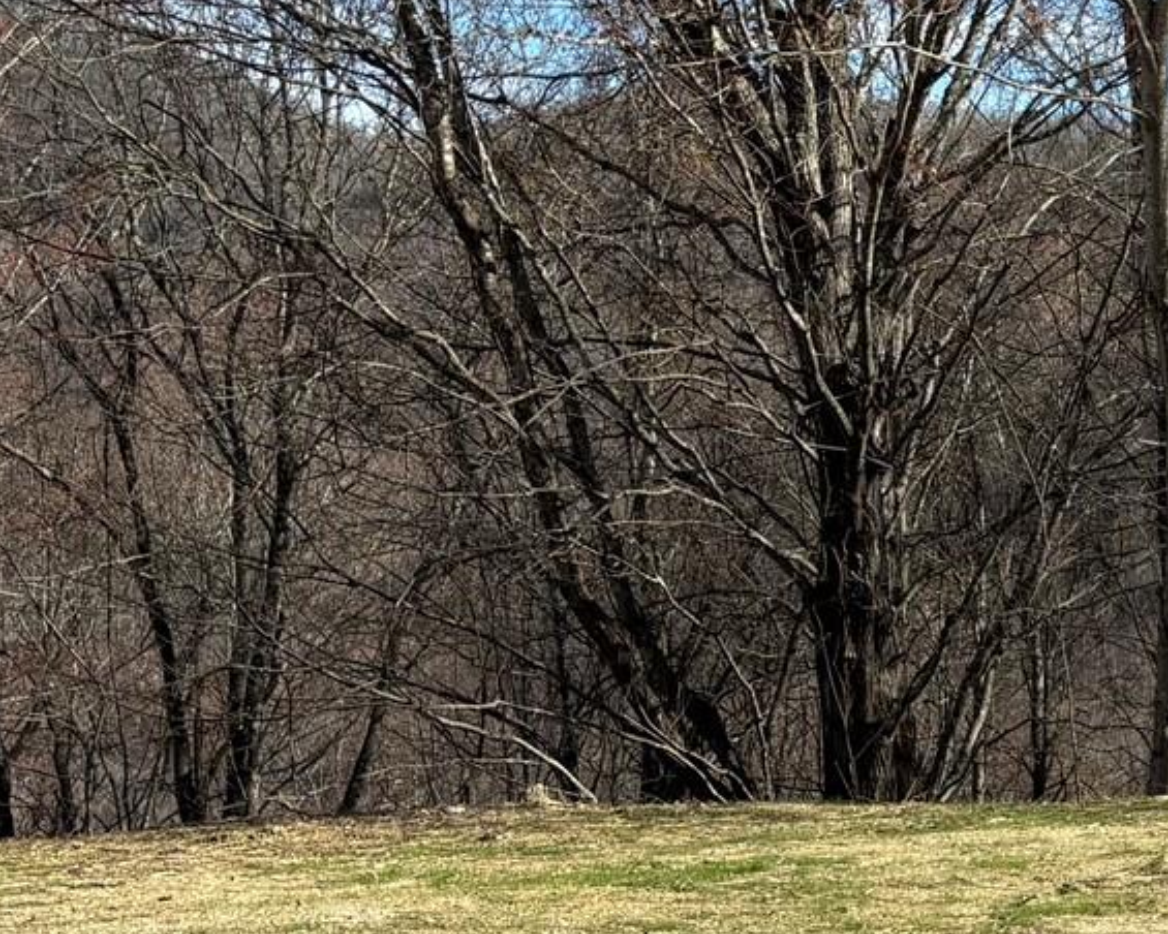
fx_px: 3180
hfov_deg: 18.6
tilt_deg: -2.4
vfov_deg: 16.7
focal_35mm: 92
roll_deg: -1.9
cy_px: 583
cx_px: 1703
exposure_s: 1/2105
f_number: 1.6
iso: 50
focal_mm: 5.96
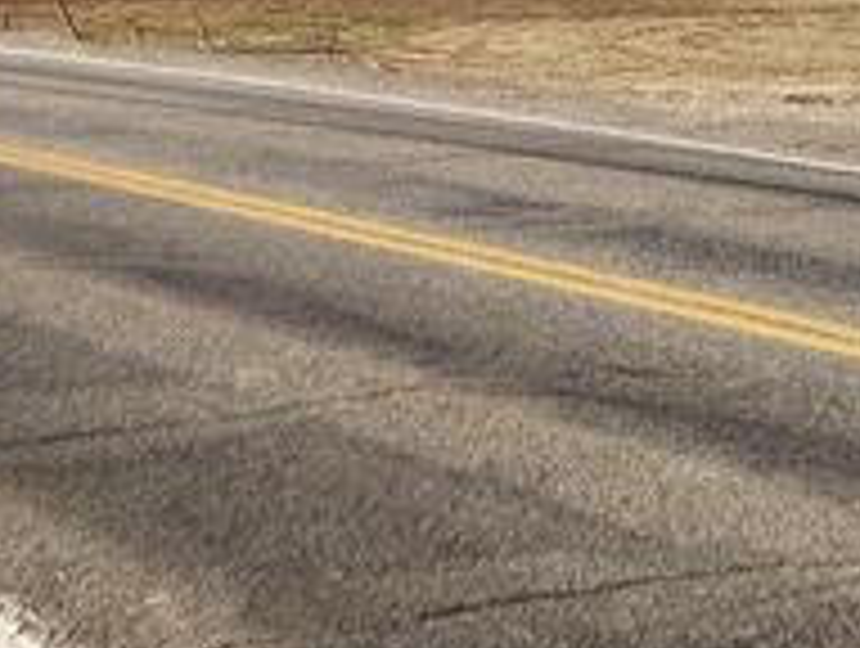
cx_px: 1027
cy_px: -657
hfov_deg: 15.4
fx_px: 3062
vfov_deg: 11.0
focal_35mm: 123
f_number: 1.8
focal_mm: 5.4
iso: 20
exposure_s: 1/1723
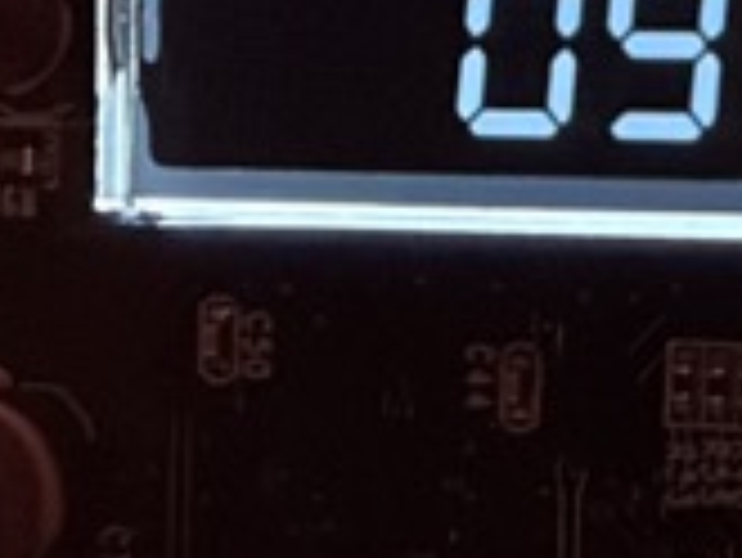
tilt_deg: -1.4
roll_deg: -1.0
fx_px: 8108
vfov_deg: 3.9
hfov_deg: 5.2
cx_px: 917
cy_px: 364
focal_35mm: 378
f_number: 1.6
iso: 320
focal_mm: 5.96
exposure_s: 1/30
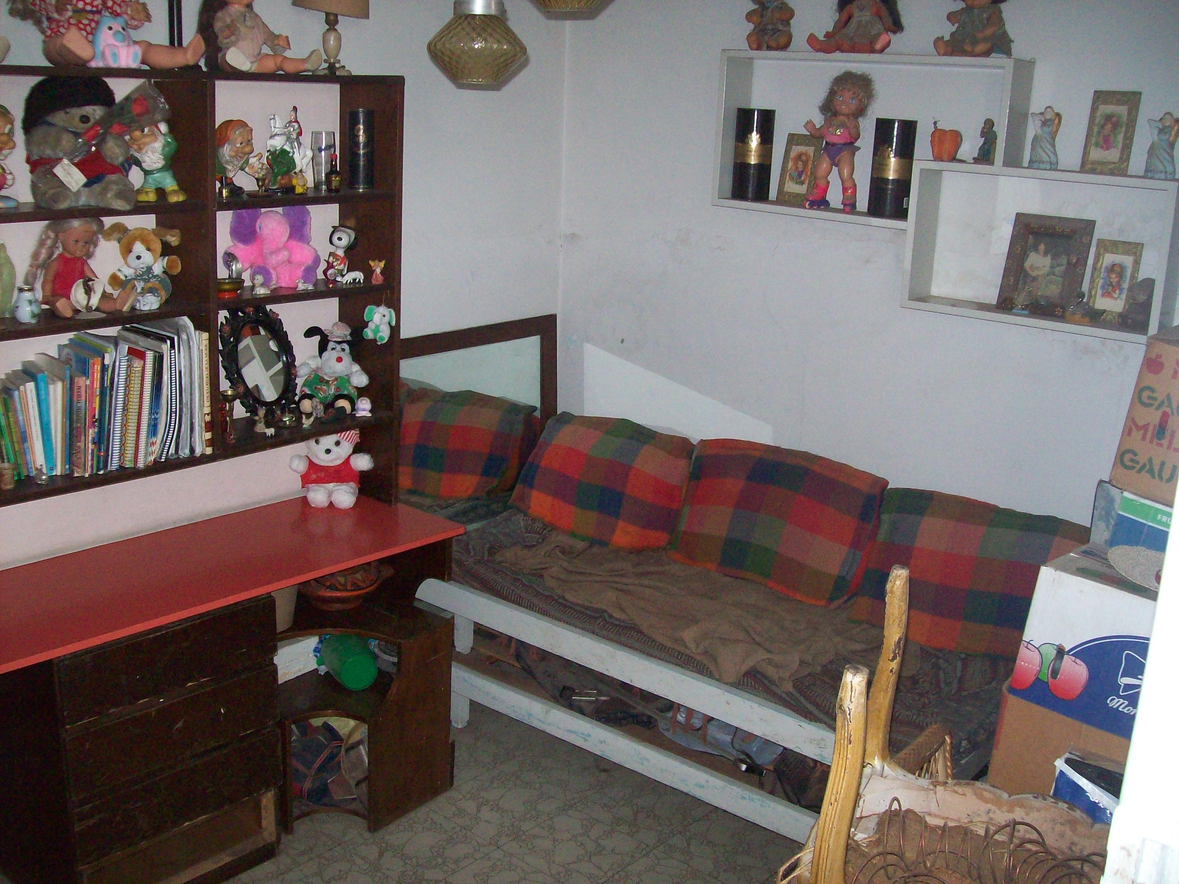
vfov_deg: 39.7
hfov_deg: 51.4
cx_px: 590
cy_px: 442
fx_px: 1226
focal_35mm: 36
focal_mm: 6
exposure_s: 1/64
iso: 200
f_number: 2.7
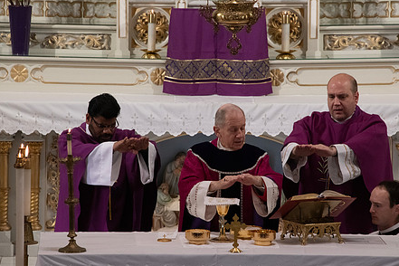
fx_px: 4378
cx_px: 205
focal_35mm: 395
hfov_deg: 5.2
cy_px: 134
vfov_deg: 3.5
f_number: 10
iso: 4000
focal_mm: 300
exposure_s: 1/100
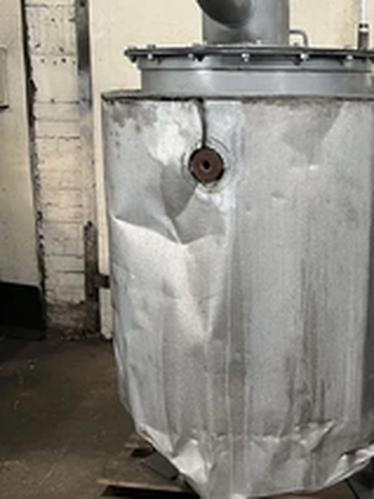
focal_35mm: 49
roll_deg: -0.7
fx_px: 706
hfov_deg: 28.9
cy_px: 207
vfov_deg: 38.8
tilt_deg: -11.4
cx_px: 310
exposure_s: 1/50
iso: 250
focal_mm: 5.1
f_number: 1.6
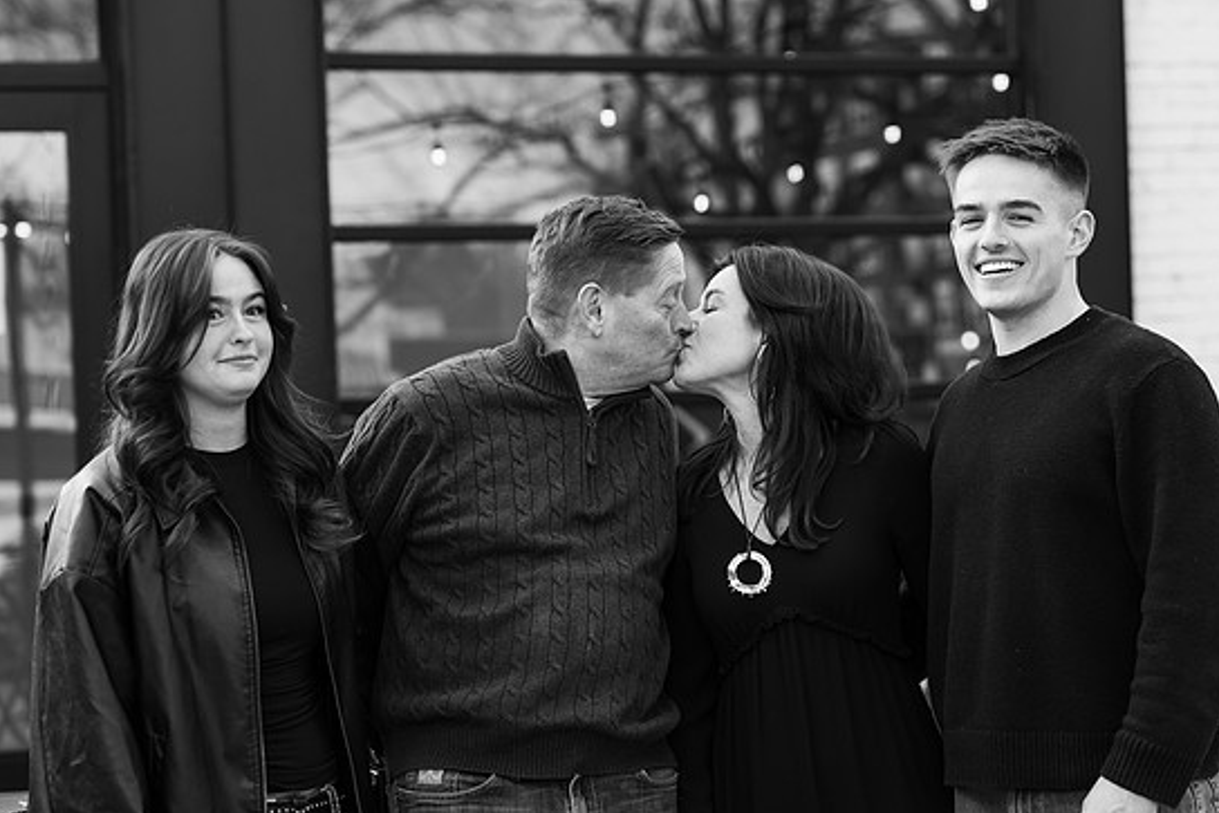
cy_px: 411
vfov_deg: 14.1
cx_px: 643
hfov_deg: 21.0
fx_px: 3285
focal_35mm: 97
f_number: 4
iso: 640
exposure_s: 1/125
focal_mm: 91
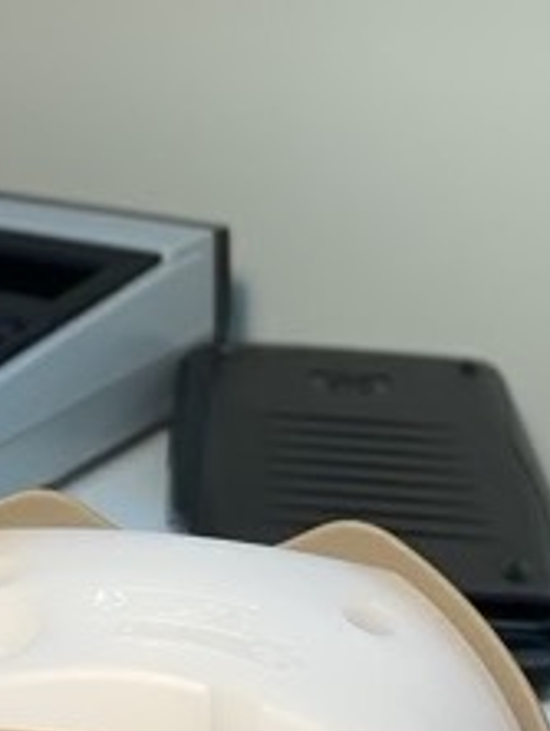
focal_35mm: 117
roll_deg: +0.2
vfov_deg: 16.8
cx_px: -188
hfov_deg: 12.3
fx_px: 2474
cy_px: 277
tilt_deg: -13.4
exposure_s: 1/98
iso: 50
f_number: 1.8
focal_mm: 4.25
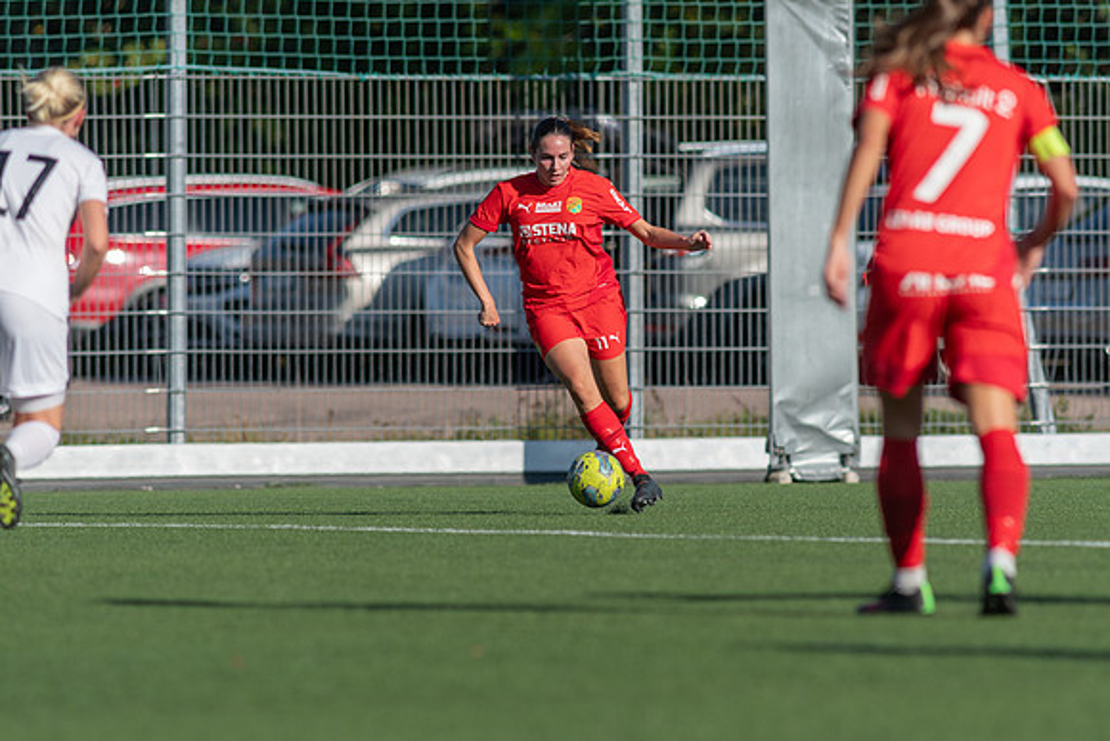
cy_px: 370
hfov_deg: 4.6
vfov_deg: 3.1
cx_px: 555
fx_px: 13878
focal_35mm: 450
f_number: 3.5
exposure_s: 1/1600
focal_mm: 300
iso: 100
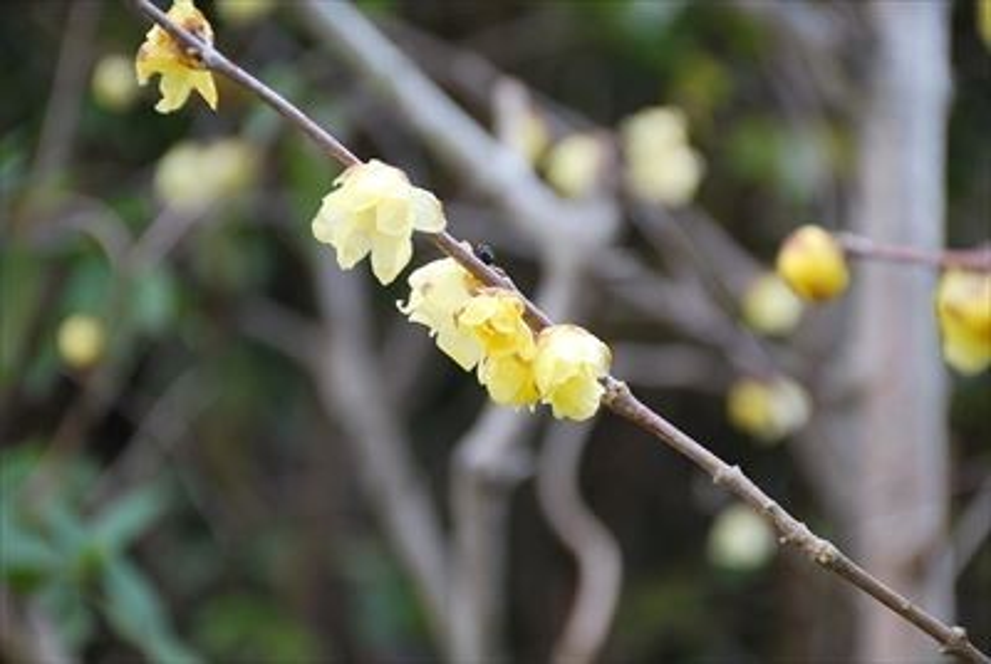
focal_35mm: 135
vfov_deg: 10.2
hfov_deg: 15.2
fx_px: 3722
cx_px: 496
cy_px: 332
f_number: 5.6
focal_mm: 90
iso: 200
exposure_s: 1/80
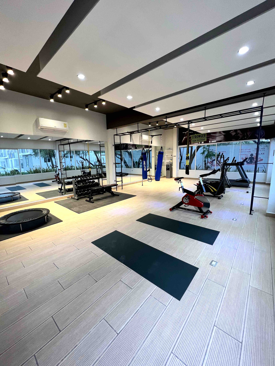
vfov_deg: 106.2
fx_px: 138
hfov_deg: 89.9
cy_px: 183
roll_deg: +1.6
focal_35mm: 13
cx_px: 138
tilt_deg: -5.6
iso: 160
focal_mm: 1.57
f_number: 1.8
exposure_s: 1/120
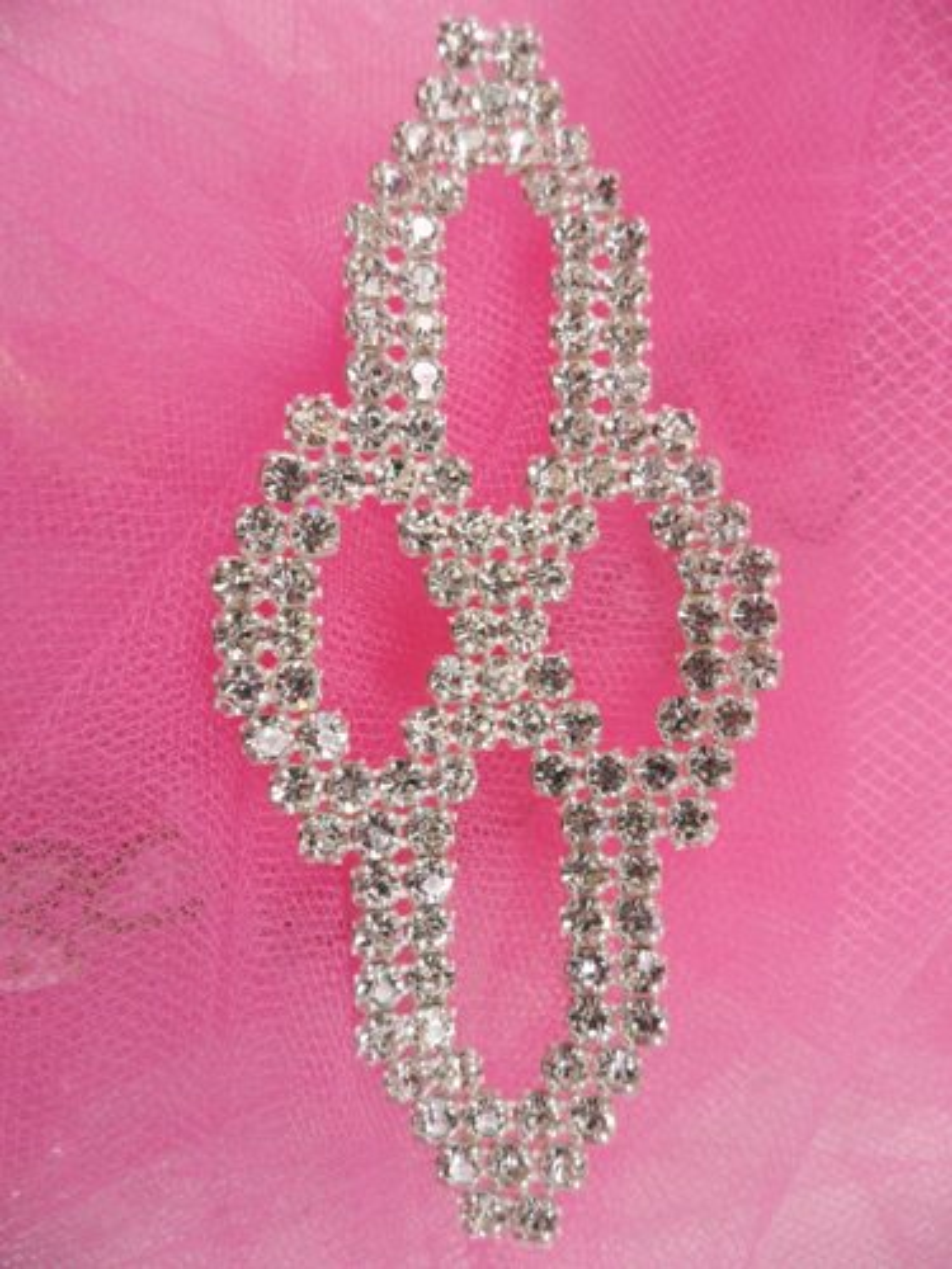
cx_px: 476
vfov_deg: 65.3
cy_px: 634
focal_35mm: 27
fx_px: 990
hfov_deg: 51.4
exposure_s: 1/180
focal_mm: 4.9
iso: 80
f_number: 3.5
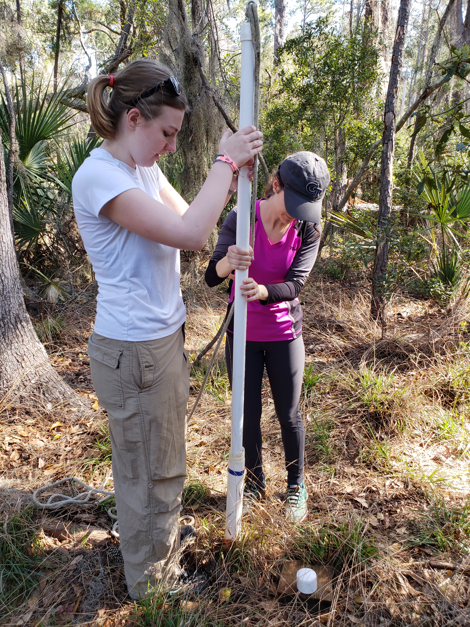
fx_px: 471
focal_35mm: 26
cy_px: 314
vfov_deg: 67.3
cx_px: 235
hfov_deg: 53.1
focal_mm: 4.3
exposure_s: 1/120
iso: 64
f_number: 2.4
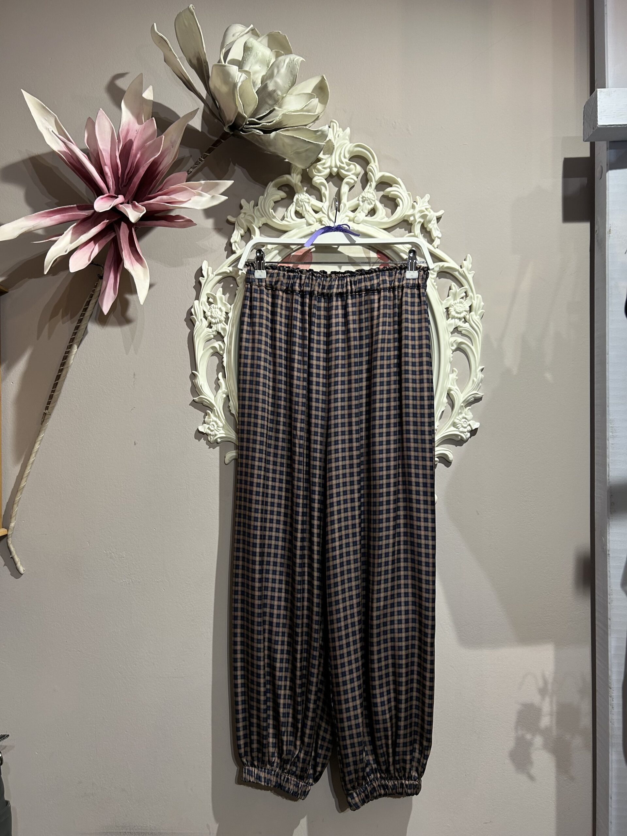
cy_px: 418
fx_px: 628
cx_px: 314
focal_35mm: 26
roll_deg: +0.1
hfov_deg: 53.1
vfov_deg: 67.3
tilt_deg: +0.1
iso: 80
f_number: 1.5
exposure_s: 1/50
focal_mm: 5.7
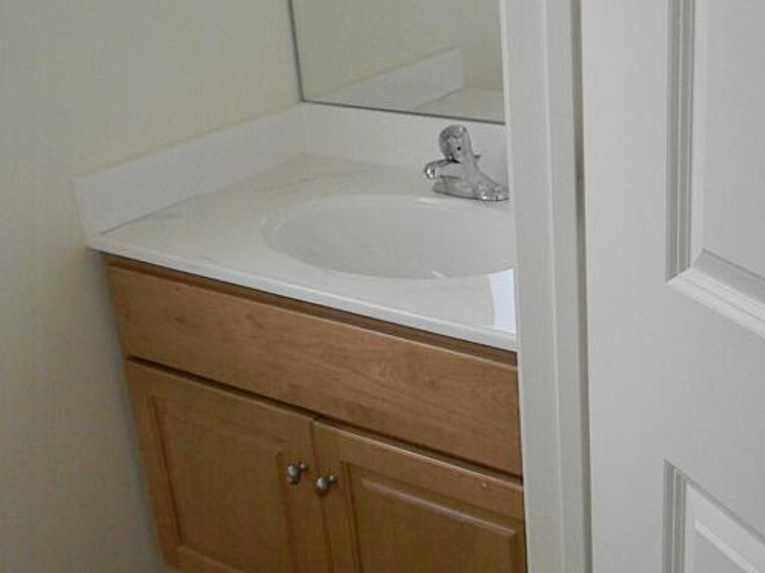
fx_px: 994
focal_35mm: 45
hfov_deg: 41.8
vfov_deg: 32.1
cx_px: 475
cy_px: 270
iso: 855
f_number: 3.7
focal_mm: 6.4
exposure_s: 1/249
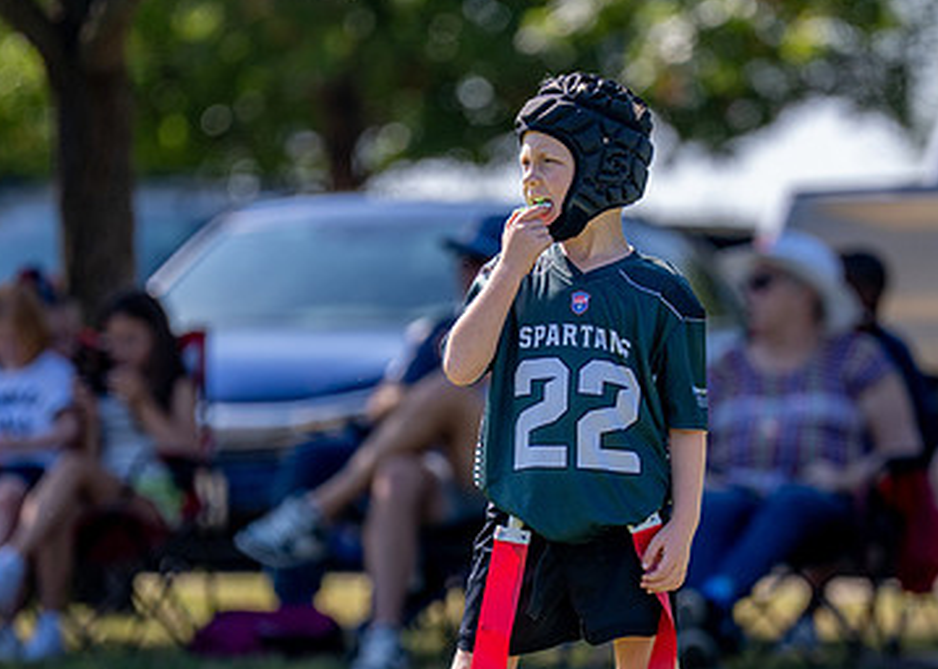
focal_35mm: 443
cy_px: 484
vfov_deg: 3.2
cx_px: 595
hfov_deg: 4.6
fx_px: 11795
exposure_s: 1/2000
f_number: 2.8
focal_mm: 200
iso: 200
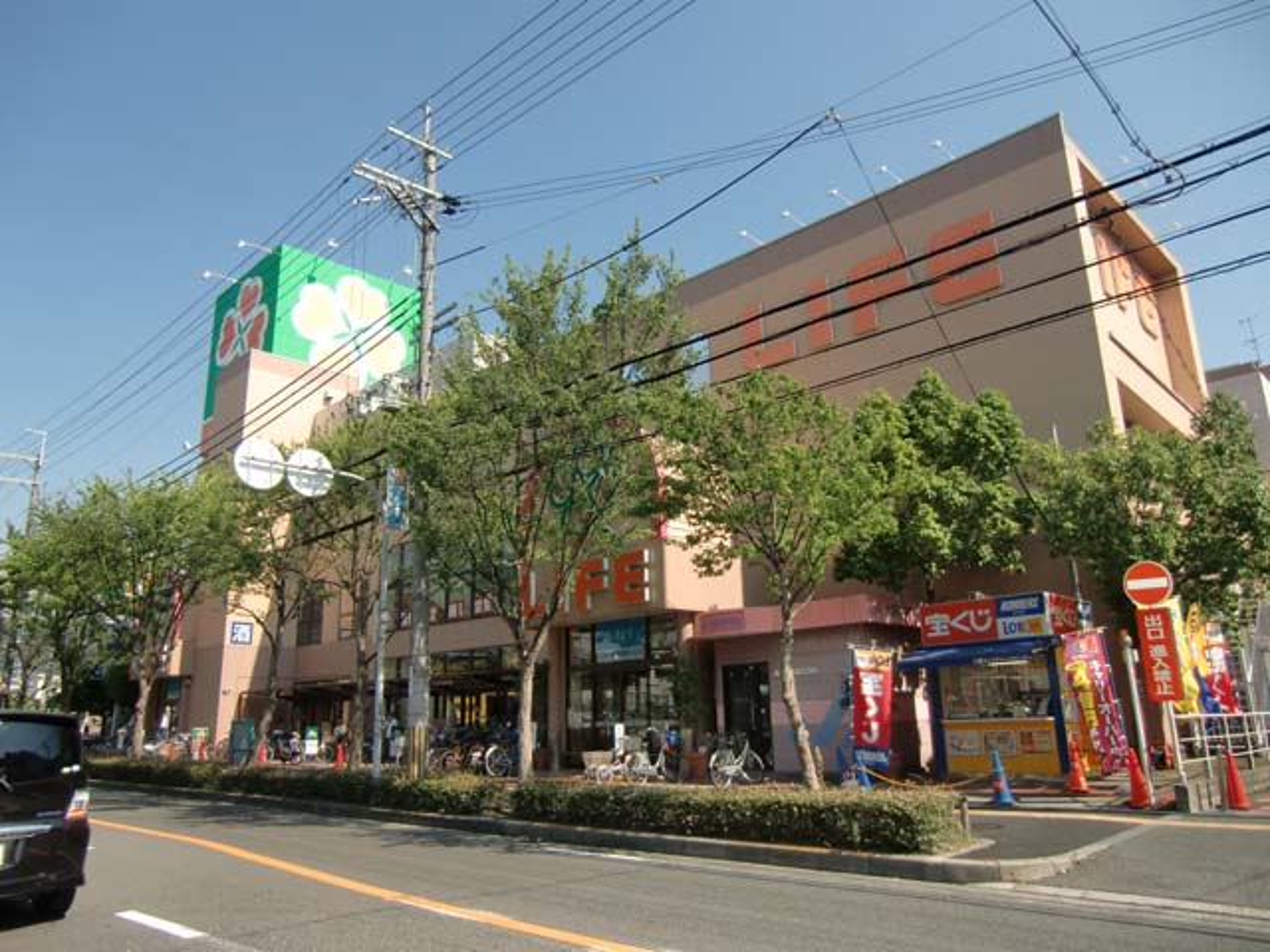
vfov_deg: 56.8
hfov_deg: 71.6
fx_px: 881
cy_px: 476
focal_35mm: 24
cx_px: 635
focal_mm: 4.3
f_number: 3.2
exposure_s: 1/640
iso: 64
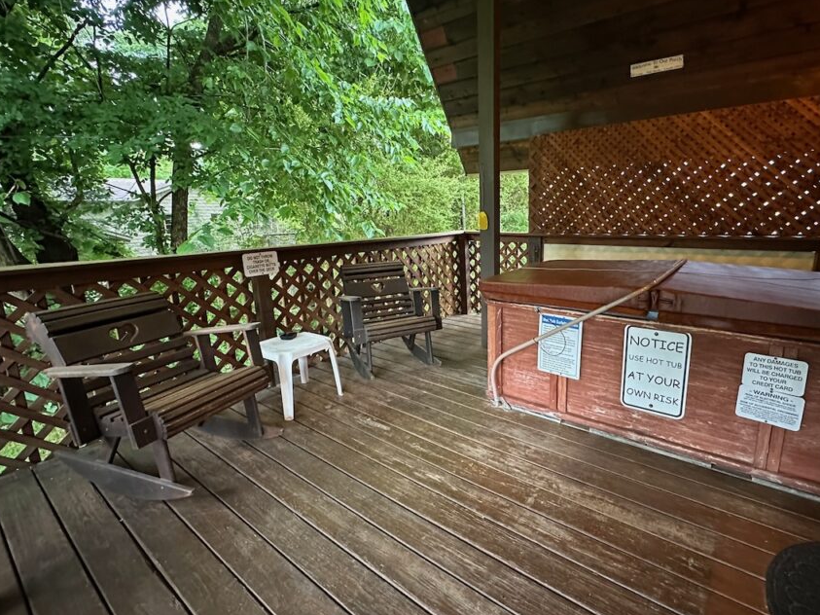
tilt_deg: -11.2
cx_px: 472
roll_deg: +1.0
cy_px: 291
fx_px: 403
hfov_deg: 90.4
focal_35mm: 17
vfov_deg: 74.7
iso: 800
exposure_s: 1/40
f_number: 2.2
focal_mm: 2.22
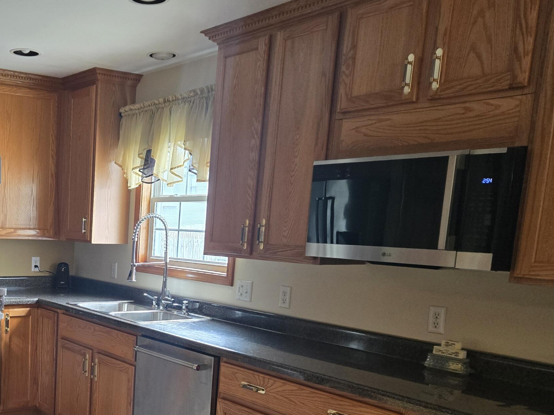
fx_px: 656
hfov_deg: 42.7
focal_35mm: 41
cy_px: 321
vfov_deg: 34.2
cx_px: 76
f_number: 1.8
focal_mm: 5.4
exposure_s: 1/120
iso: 320
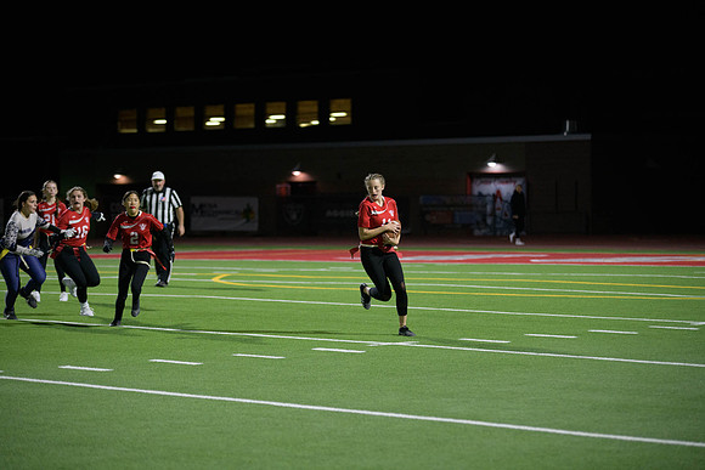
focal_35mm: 120
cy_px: 235
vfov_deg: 11.4
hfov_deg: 17.1
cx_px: 352
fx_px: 2350
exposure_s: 1/640
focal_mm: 120
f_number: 2.8
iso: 2800
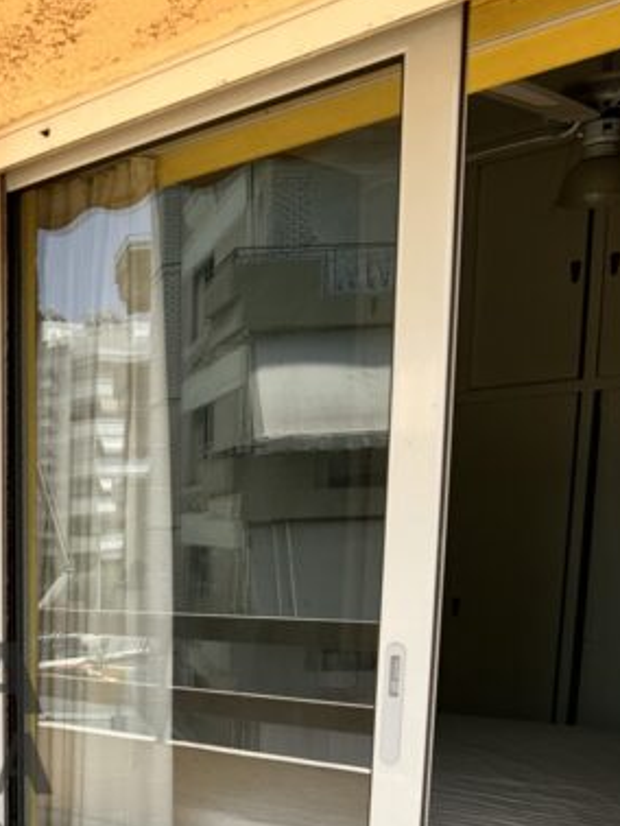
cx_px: -186
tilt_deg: -10.4
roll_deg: +2.9
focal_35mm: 65
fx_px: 1551
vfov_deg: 28.7
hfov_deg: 20.6
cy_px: 739
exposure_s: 1/1238
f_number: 1.78
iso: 80
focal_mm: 6.76
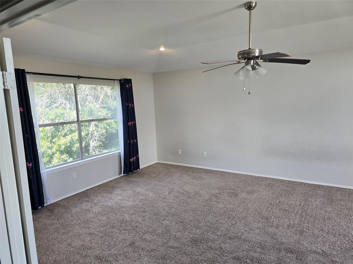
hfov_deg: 73.9
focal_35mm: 23
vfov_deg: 58.9
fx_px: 235
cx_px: 176
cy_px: 132
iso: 125
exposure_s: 1/180
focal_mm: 6.3
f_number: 1.7
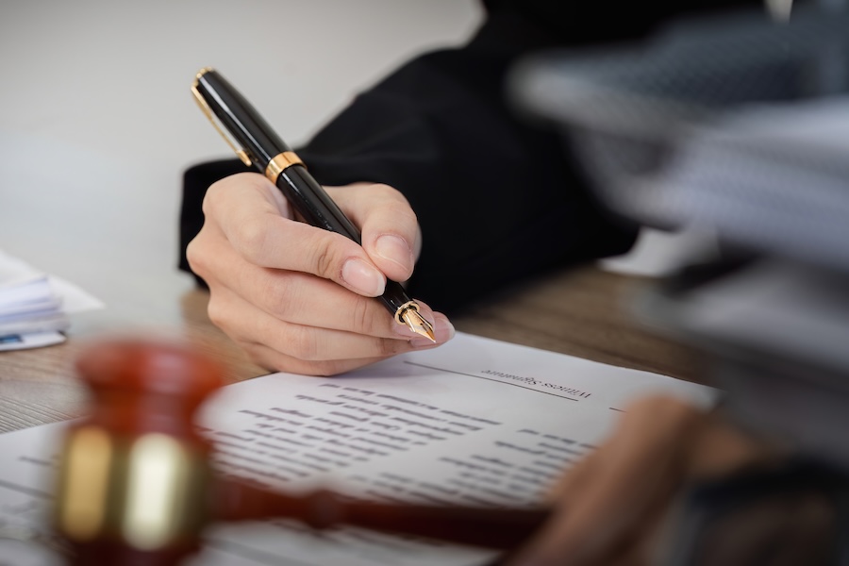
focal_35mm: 200
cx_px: 424
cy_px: 283
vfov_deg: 6.9
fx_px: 4716
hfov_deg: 10.3
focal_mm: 200
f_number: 5.6
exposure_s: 1/200
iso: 1000
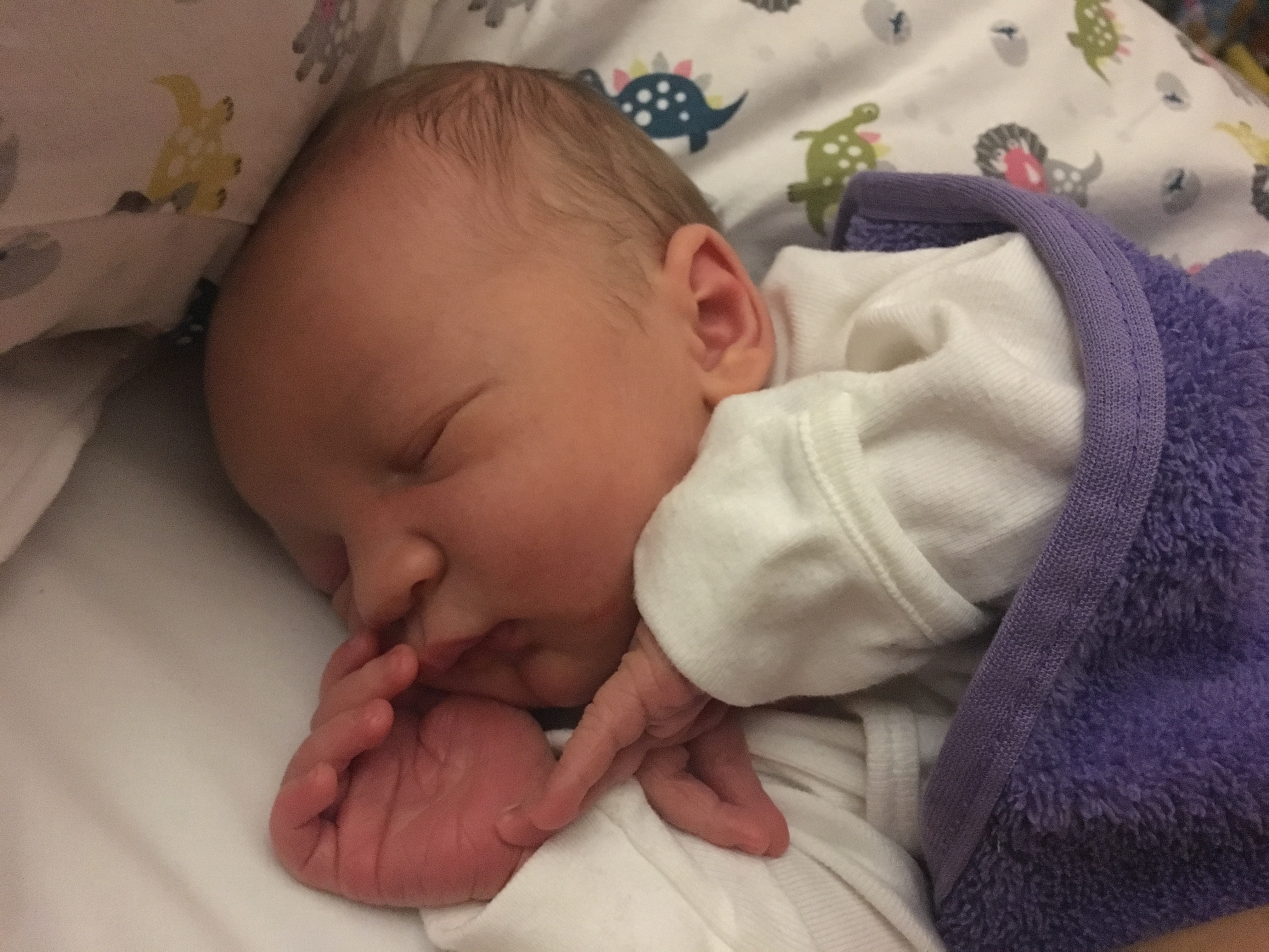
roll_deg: -32.8
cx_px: 634
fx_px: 1063
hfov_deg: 61.7
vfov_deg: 48.2
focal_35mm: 29
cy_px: 476
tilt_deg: -34.6
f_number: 2.2
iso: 800
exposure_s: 1/17
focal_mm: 4.15
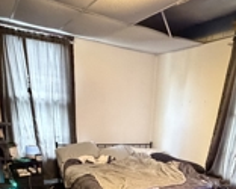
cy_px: 207
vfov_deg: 36.0
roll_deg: -4.5
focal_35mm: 35
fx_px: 245
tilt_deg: -22.3
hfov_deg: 51.0
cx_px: 147
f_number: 2.2
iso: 1250
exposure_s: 1/40
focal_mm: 2.22
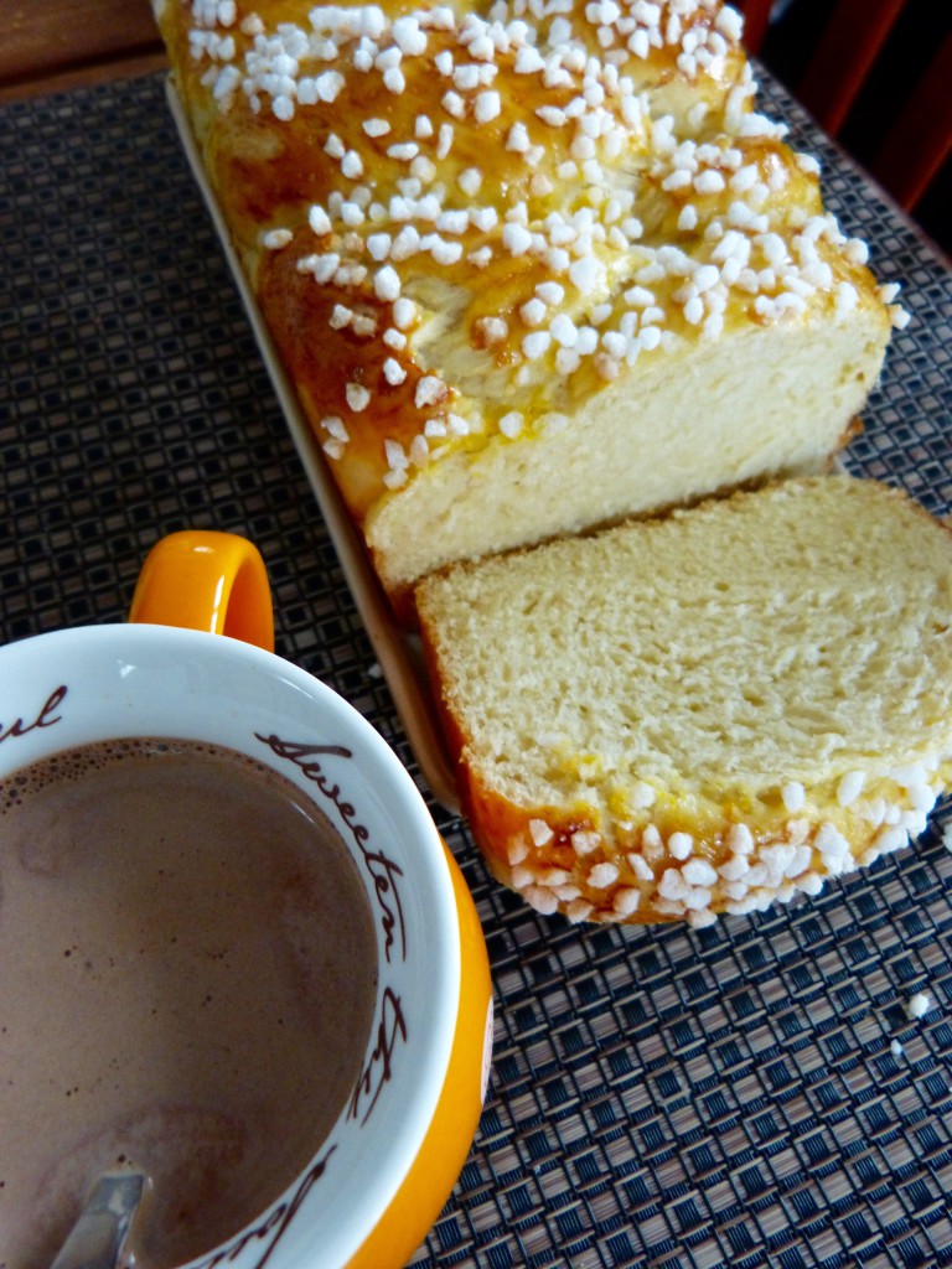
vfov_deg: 67.3
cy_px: 634
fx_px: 953
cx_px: 476
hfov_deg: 53.1
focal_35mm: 26
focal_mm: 4.5
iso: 400
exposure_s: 1/13
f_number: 2.8
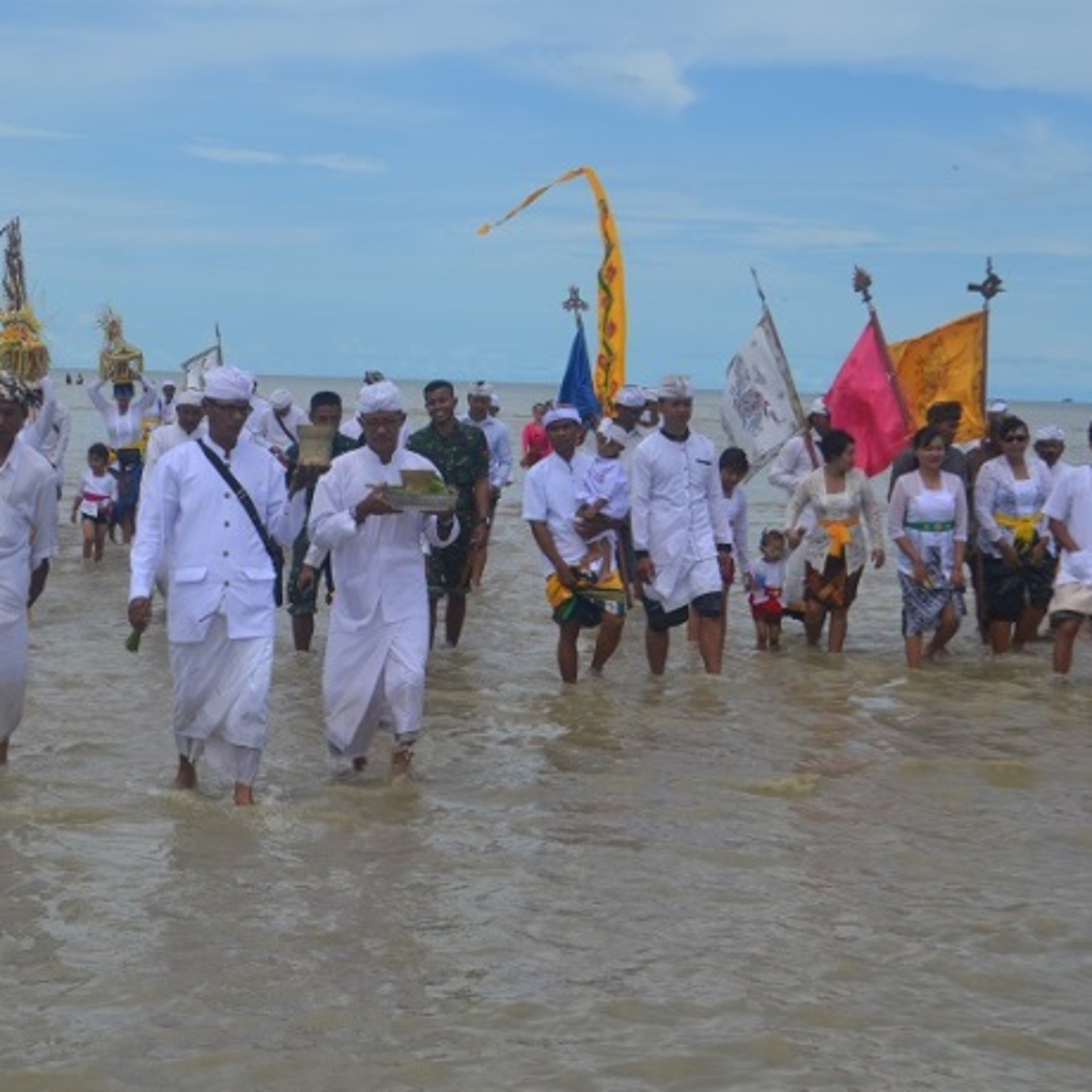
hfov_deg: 24.2
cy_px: 567
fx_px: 2534
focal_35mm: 71
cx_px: 392
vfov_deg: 24.3
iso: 100
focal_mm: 32
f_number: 9
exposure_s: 1/320
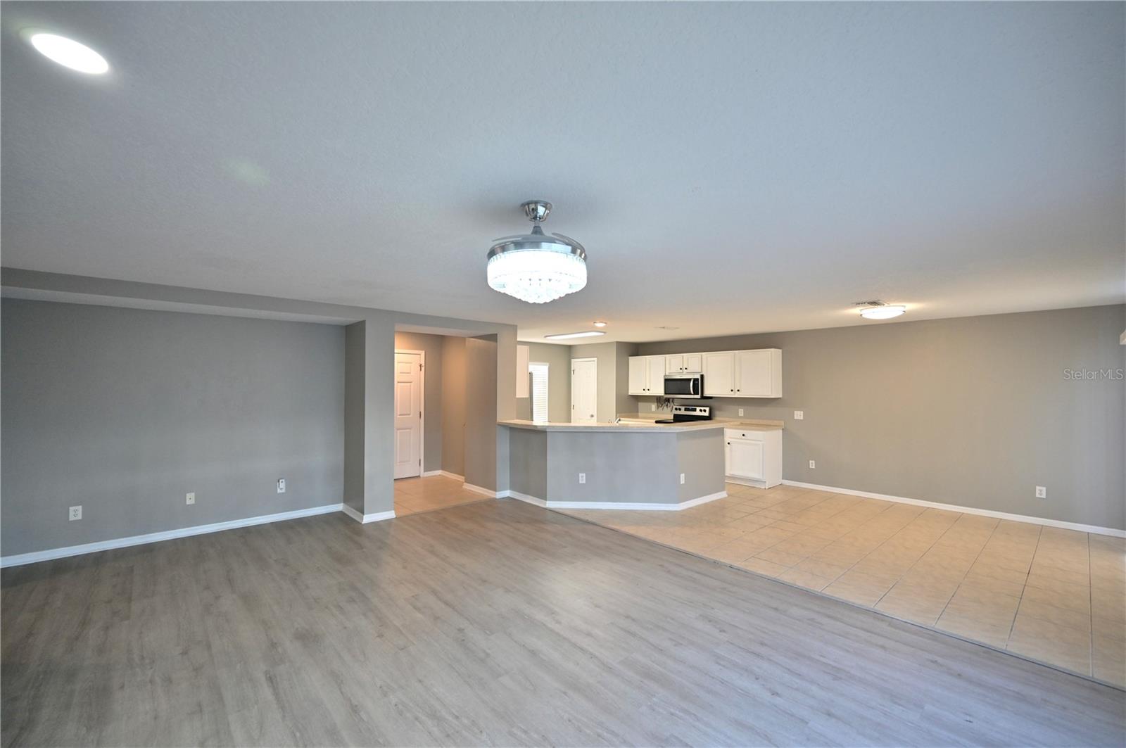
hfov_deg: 100.5
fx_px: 469
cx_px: 563
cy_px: 374
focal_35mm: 15
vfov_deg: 77.2
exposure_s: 1/125
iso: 640
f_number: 4
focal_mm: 15
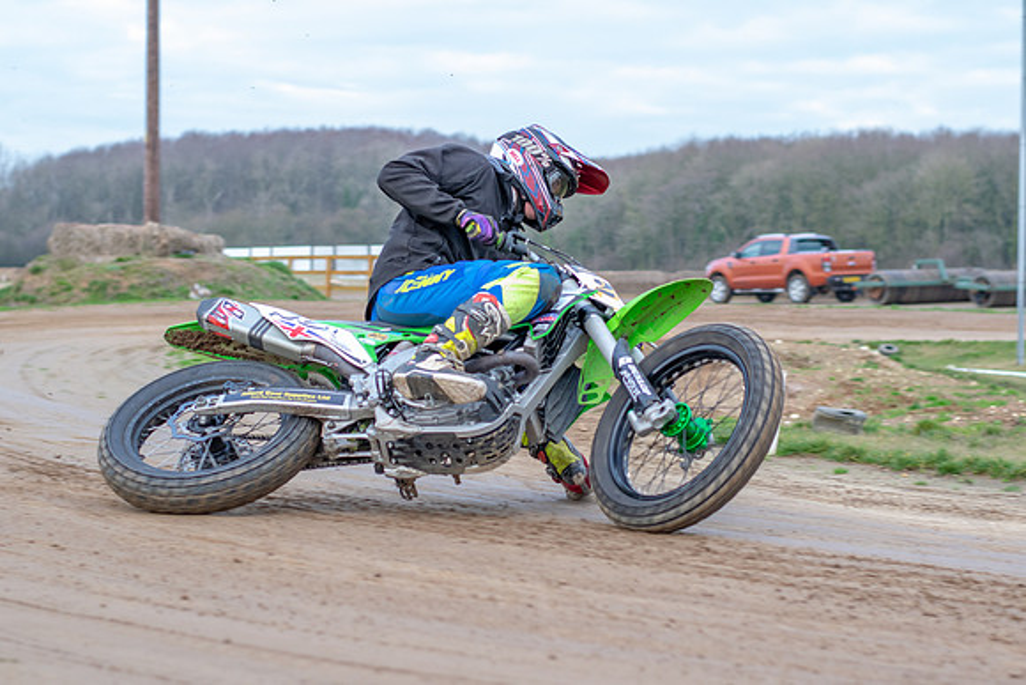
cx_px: 513
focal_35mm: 77
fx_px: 2208
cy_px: 342
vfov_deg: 17.6
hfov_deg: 26.2
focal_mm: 50
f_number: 2.8
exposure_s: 1/400
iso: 400
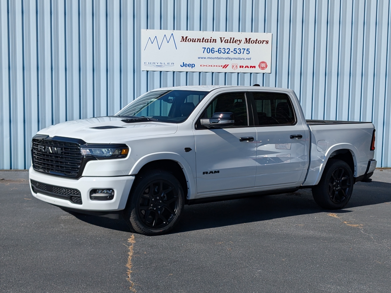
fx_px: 553
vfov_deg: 29.7
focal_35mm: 49
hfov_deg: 38.9
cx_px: 196
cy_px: 146
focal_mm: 6.9
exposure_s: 1/2037
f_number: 1.68
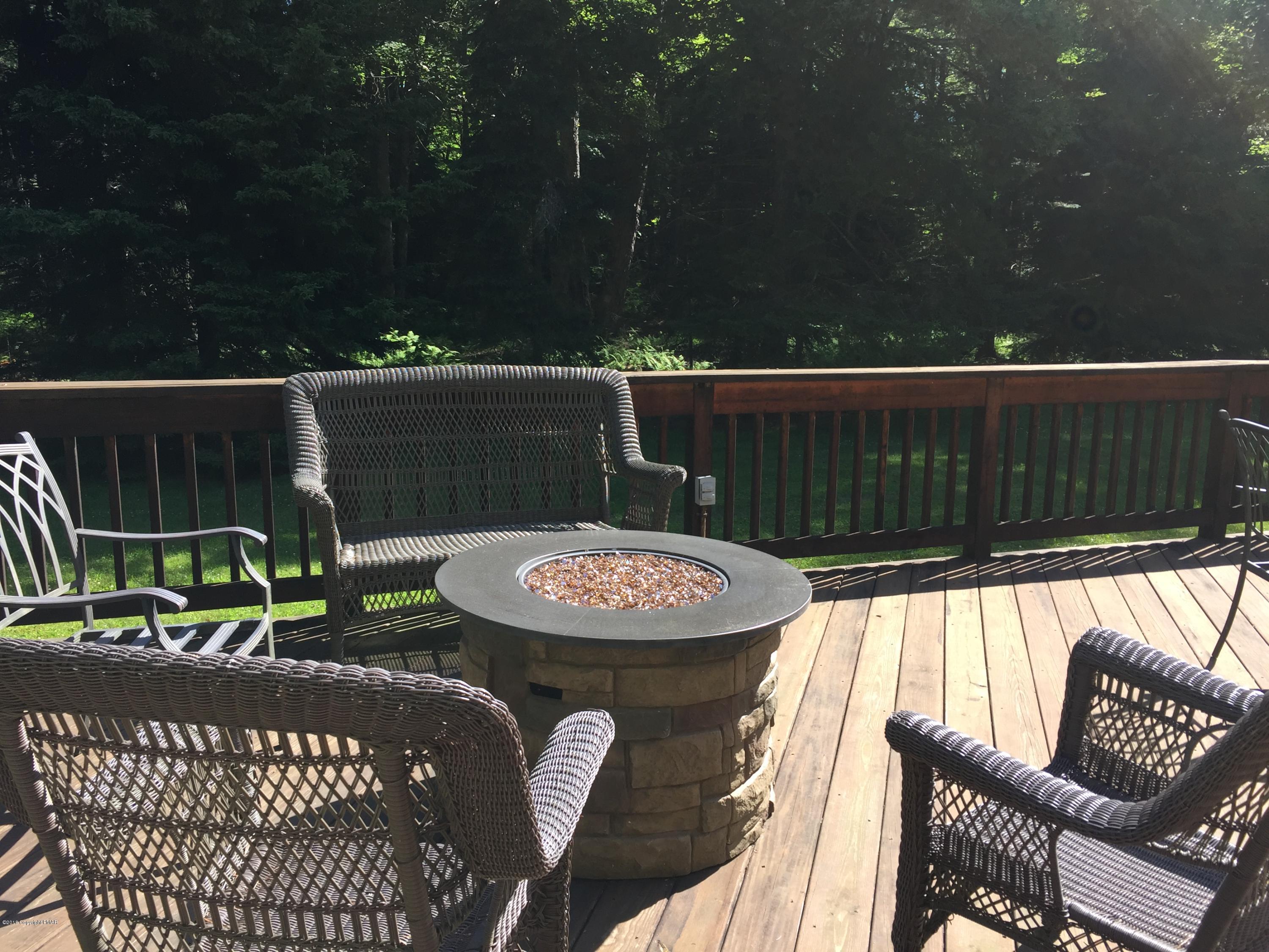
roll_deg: -1.0
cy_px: 476
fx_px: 1063
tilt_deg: -11.2
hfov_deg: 61.7
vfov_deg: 48.2
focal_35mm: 29
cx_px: 634
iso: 32
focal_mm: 4.15
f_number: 2.2
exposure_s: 1/430
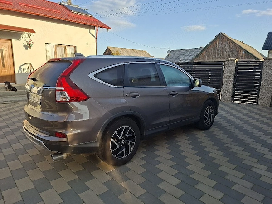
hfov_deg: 73.9
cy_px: 102
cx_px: 136
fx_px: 181
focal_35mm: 23
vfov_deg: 58.9
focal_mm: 5.54
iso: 40
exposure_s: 1/769
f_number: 1.8
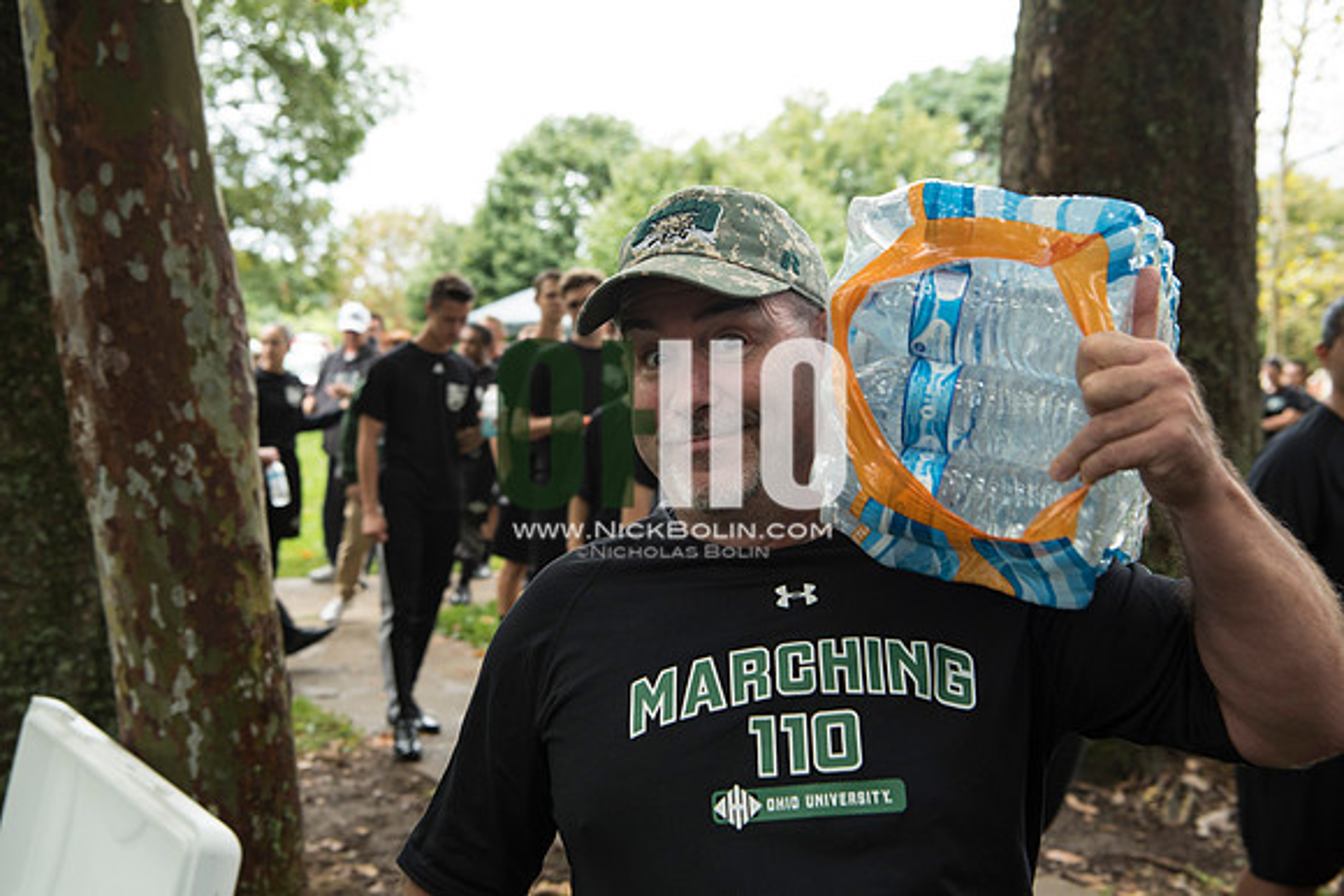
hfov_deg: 42.7
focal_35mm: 46
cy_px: 448
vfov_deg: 29.3
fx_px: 1718
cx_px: 672
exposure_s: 1/160
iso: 640
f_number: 5.6
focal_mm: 46
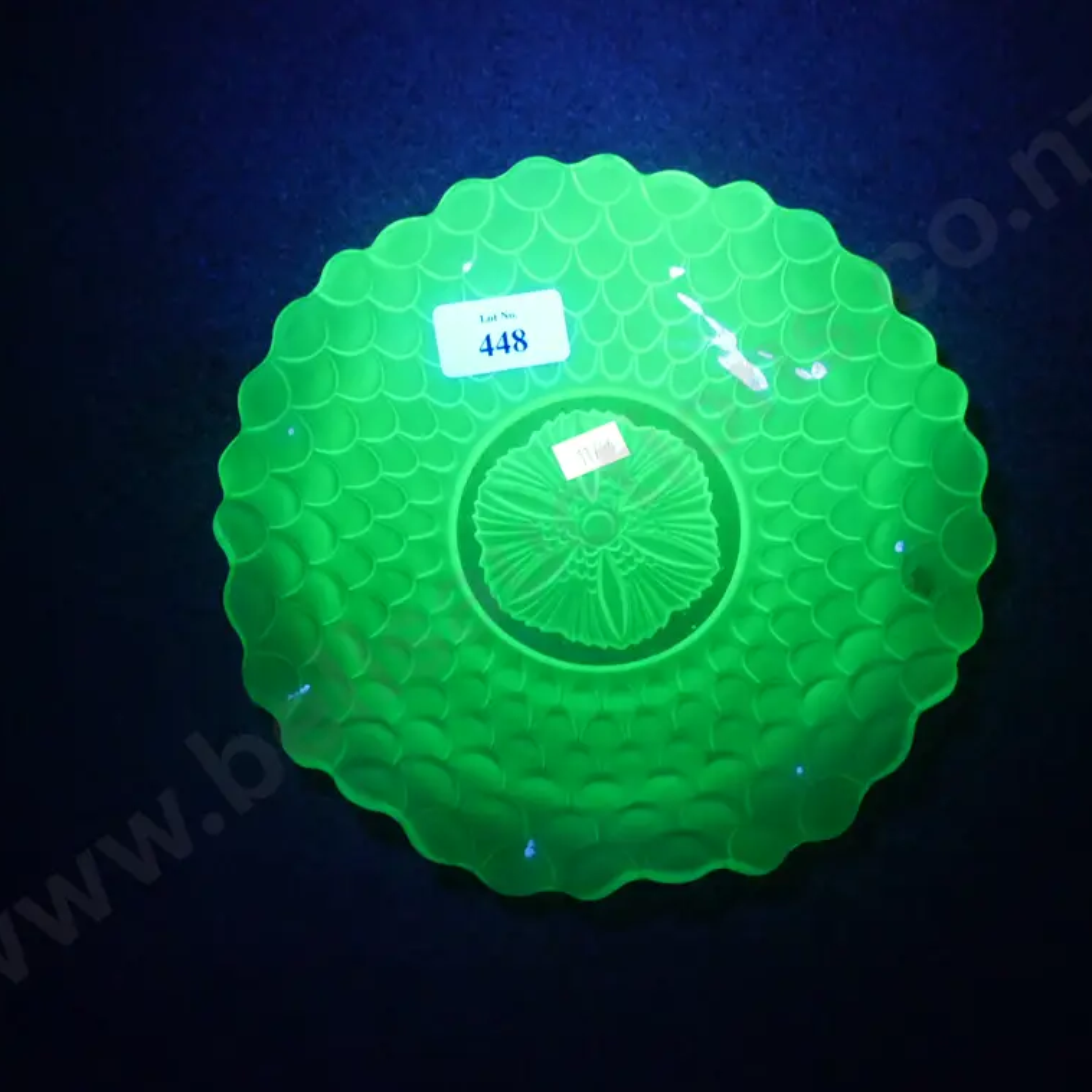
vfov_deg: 39.2
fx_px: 1535
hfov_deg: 39.2
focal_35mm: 43
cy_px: 552
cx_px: 536
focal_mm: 18
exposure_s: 1/25
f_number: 4
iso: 3200
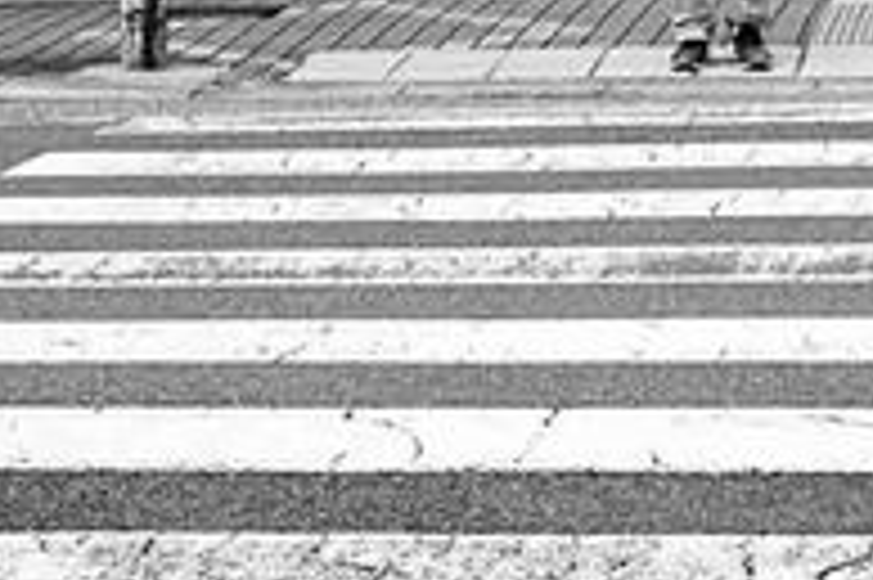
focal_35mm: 173
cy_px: -45
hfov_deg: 11.8
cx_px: 778
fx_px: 4192
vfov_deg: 7.9
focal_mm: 42
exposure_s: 1/80
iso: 100
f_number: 11
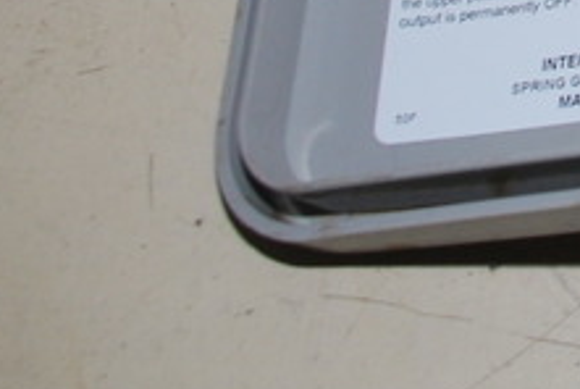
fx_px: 2694
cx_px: 1283
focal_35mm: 167
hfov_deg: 10.8
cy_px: -401
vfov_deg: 7.9
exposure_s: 1/60
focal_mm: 24
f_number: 5
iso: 200
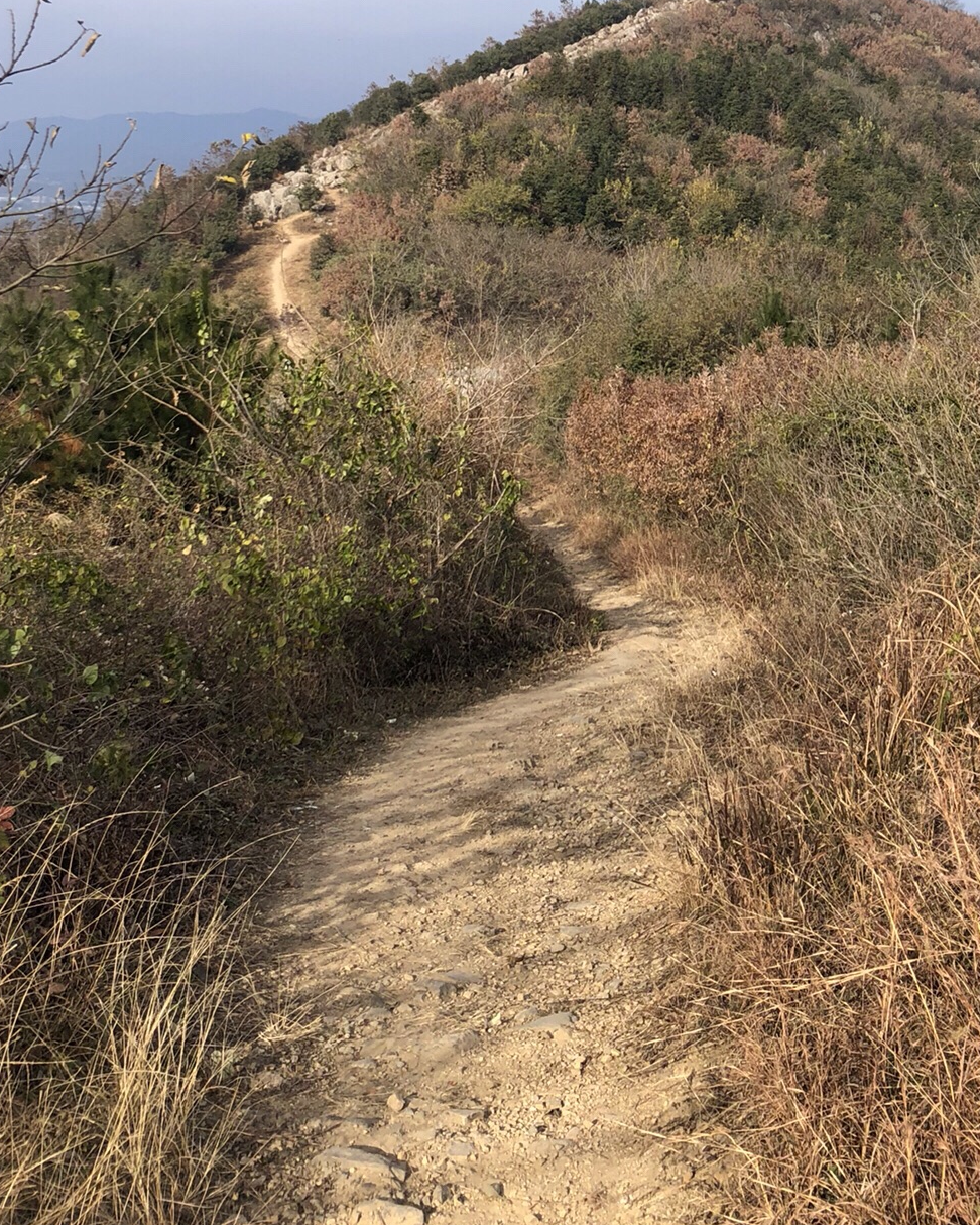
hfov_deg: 33.0
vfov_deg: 39.4
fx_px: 1631
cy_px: 231
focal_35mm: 45
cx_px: 680
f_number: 1.8
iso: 20
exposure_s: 1/1333
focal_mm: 3.99
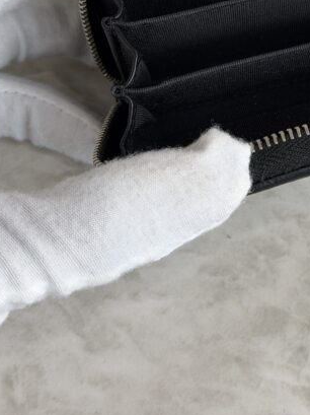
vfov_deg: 20.5
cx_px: 260
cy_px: 40
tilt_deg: -54.9
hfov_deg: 15.6
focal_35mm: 94
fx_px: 1124
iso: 50
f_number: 1.78
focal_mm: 6.76
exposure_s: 1/120
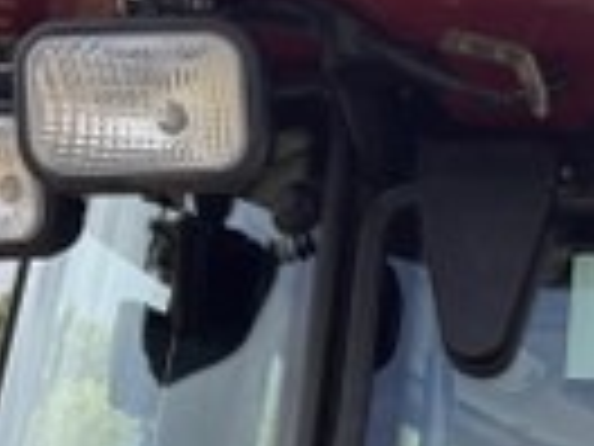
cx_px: 1071
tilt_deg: +2.2
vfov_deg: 9.7
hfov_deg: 12.4
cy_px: 829
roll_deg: -0.1
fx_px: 2488
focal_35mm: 145
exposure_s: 1/1522
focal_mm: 6.76
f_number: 1.78
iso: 100
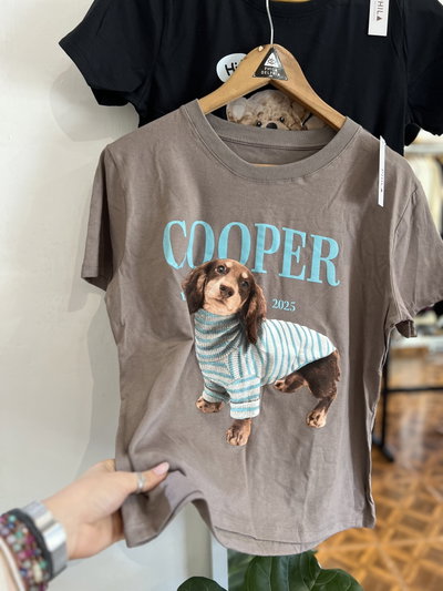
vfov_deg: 67.3
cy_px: 296
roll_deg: +0.8
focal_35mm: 26
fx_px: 443
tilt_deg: -9.5
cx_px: 222
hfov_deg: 53.1
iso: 125
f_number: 1.5
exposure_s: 1/100
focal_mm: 5.7
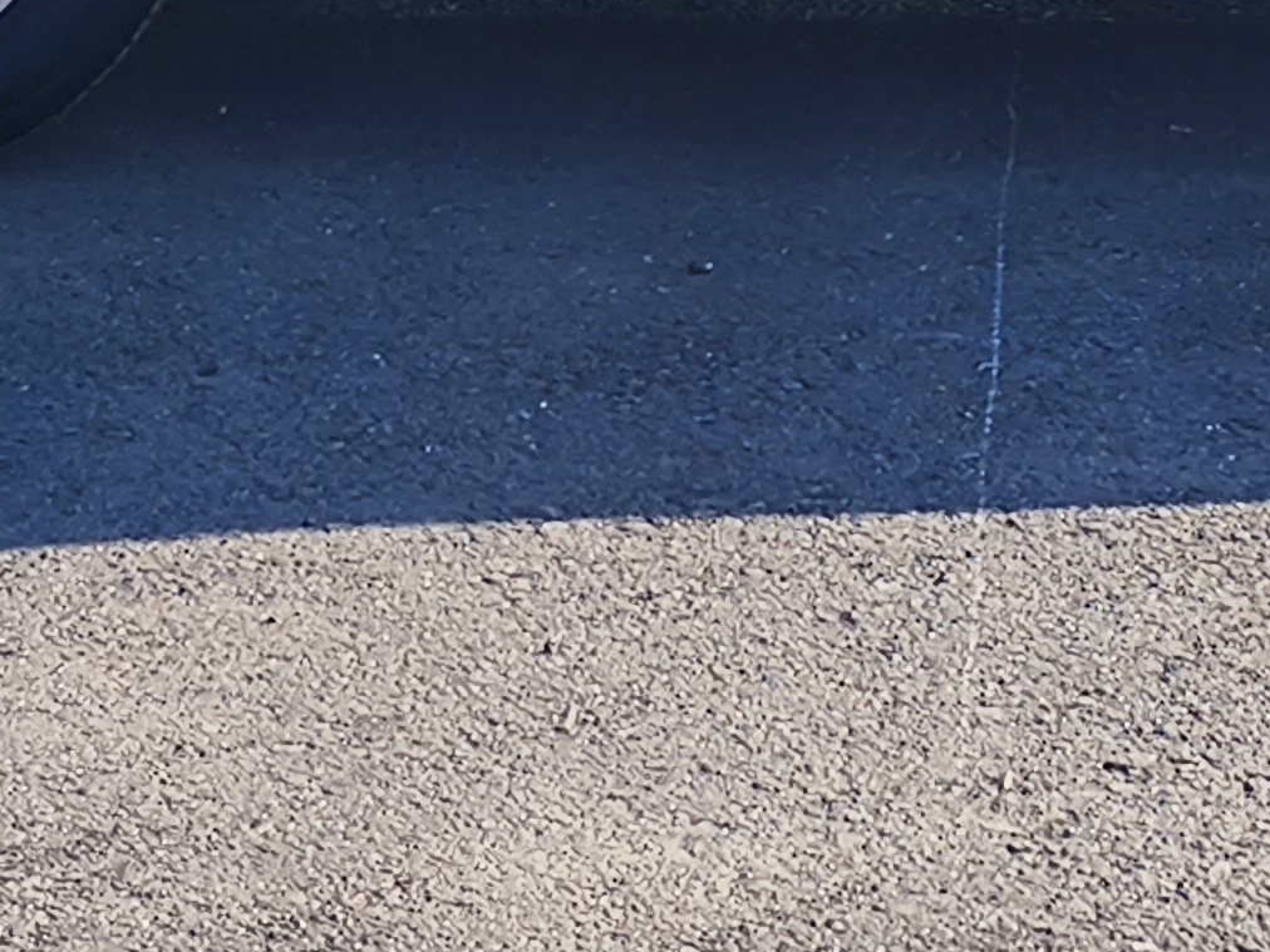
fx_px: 6237
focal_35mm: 170
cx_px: 1134
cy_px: -749
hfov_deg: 11.6
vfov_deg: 8.4
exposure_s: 1/3023
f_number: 1.6
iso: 80
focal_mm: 5.84
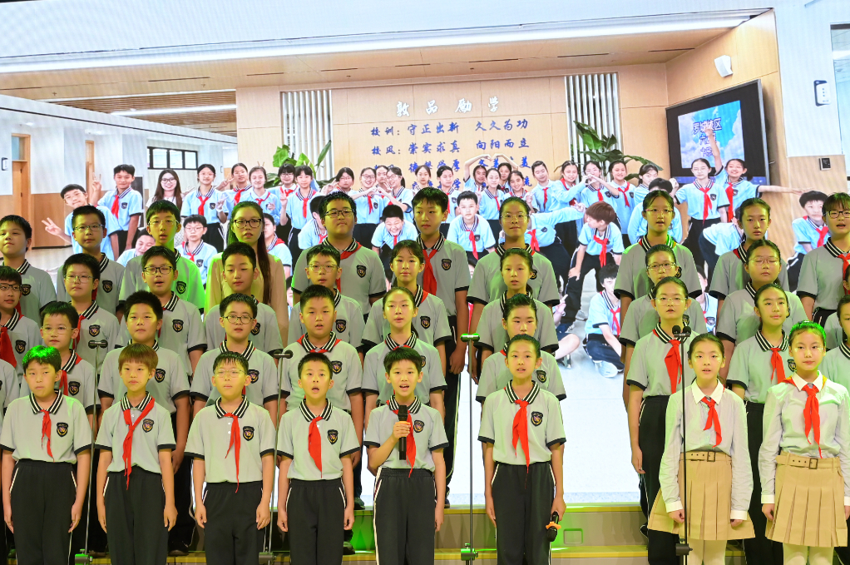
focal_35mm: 83
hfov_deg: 24.5
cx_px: 440
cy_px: 245
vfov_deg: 16.4
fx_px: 1958
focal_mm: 53
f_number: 4
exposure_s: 1/60
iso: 250
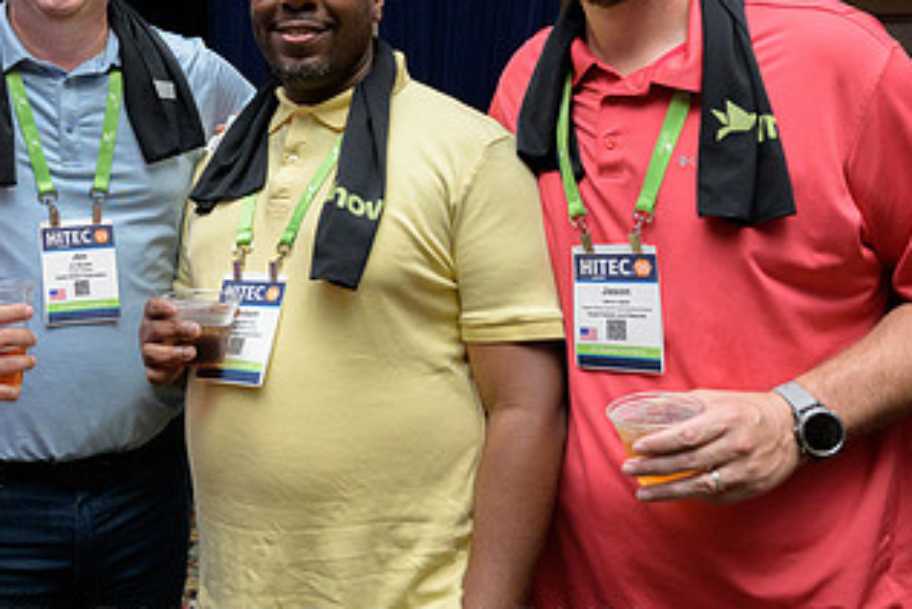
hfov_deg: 40.3
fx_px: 1191
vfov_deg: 27.9
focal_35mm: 47
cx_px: 189
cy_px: 98
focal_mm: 24
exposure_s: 1/200
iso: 2000
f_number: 4
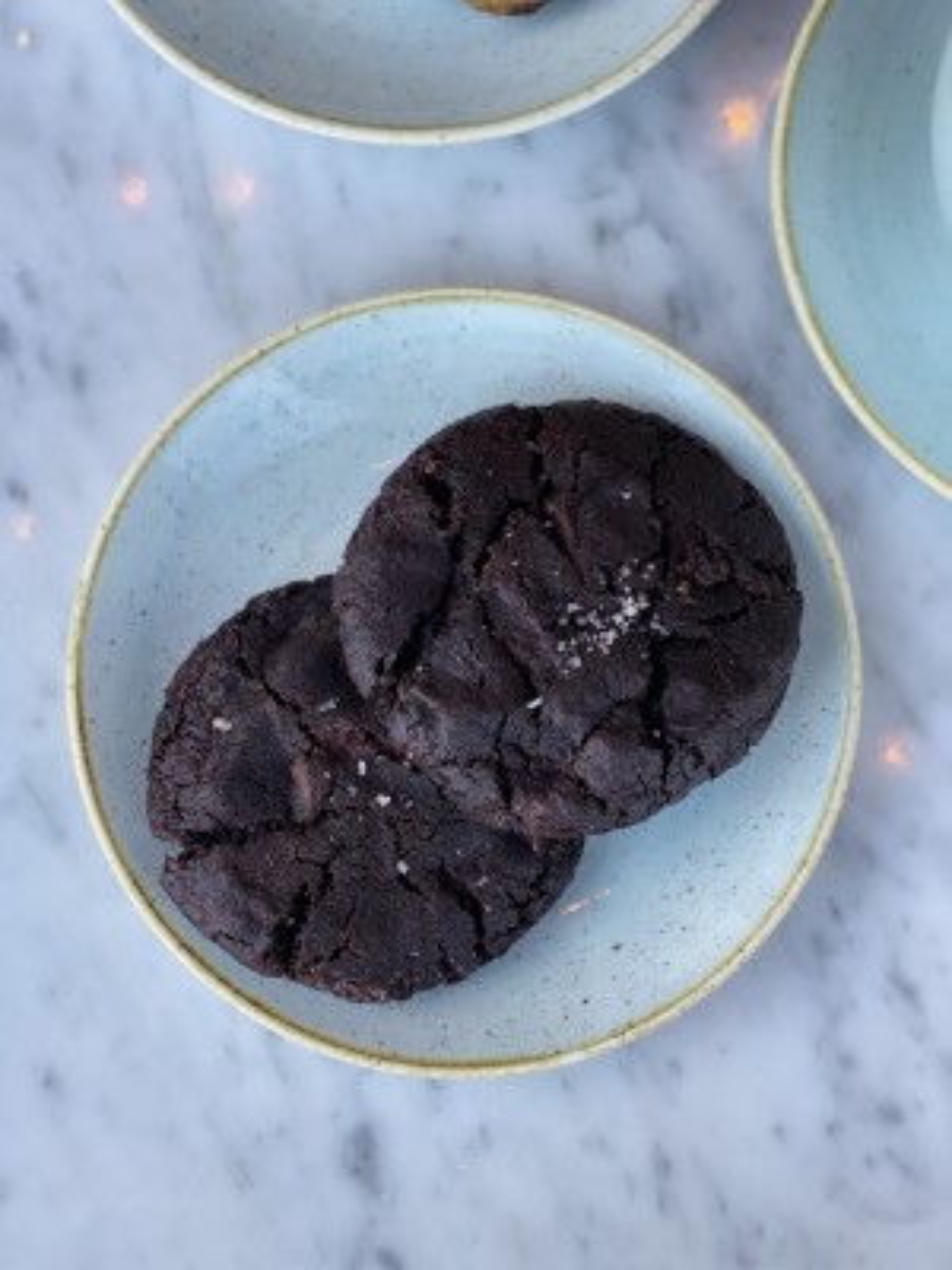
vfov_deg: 36.8
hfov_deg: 28.0
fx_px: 1907
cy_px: 635
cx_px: 476
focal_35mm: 52
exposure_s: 1/100
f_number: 2
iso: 125
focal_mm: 6
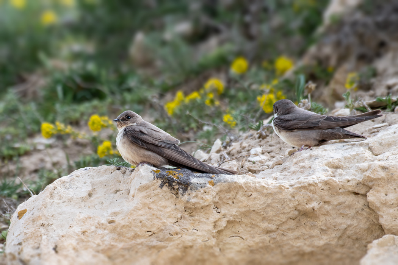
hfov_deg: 2.7
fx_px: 8291
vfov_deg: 1.8
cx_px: 199
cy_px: 132
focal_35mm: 750
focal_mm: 500
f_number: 7.1
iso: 200
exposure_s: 1/400
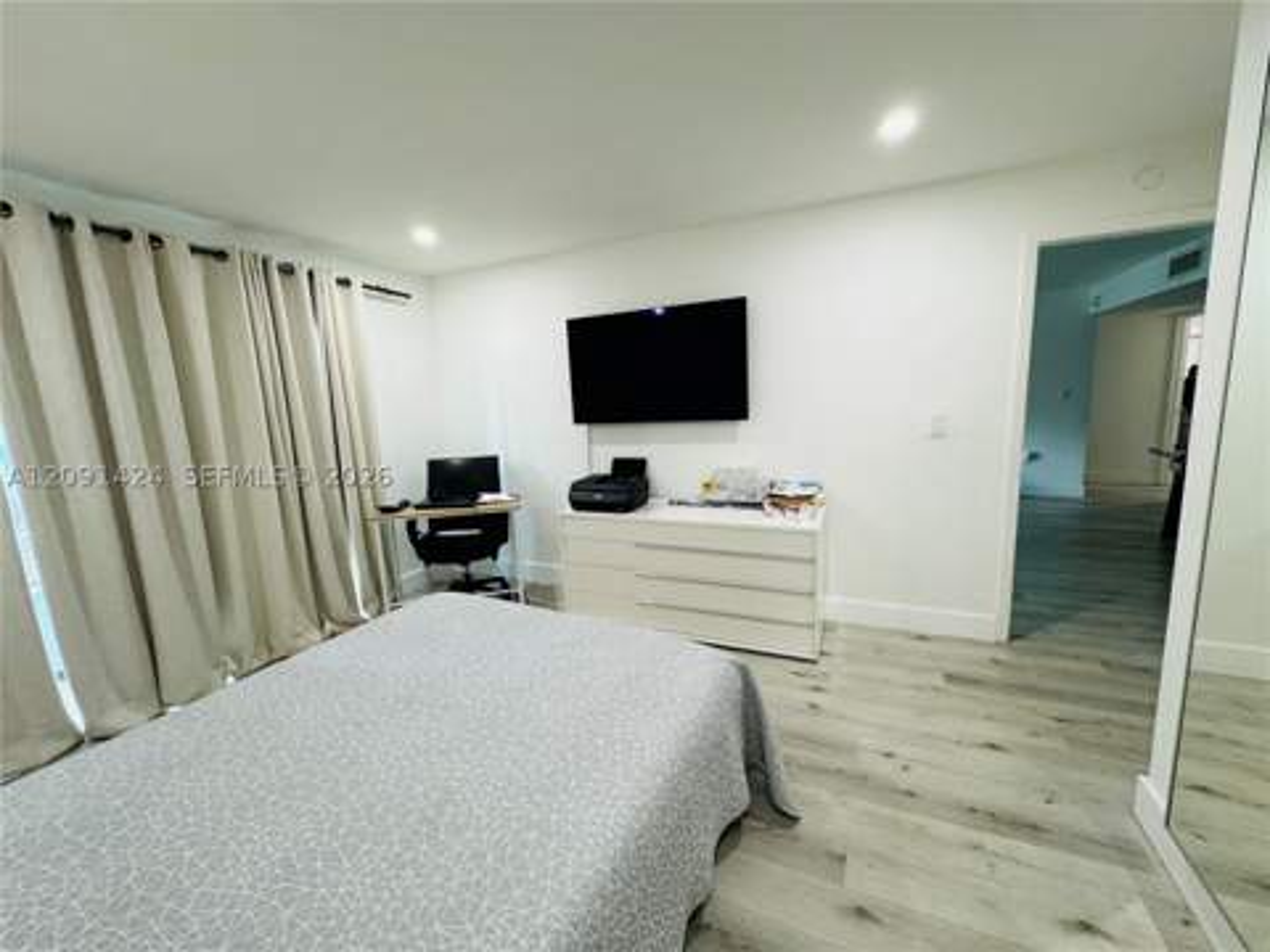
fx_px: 514
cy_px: 476
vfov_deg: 85.7
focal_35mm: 14
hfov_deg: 102.1
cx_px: 635
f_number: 2.2
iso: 200
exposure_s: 1/60
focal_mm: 2.22
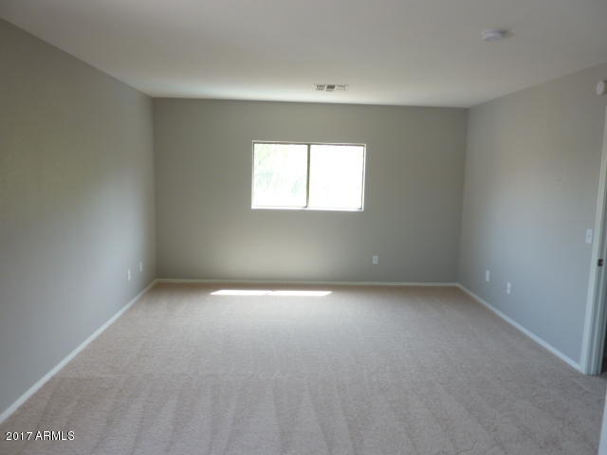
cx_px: 304
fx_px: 438
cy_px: 228
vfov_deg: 54.9
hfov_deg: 69.4
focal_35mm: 25
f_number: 3.3
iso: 100
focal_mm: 4.1
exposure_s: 1/30
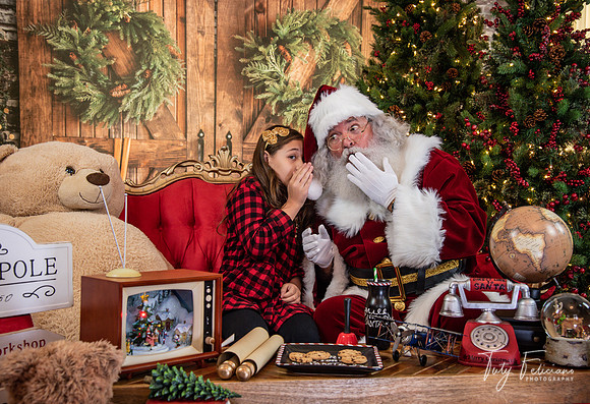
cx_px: 302
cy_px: 202
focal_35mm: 45
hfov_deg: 43.5
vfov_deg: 30.5
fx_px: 739
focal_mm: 44
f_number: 5
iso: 1000
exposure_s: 1/50
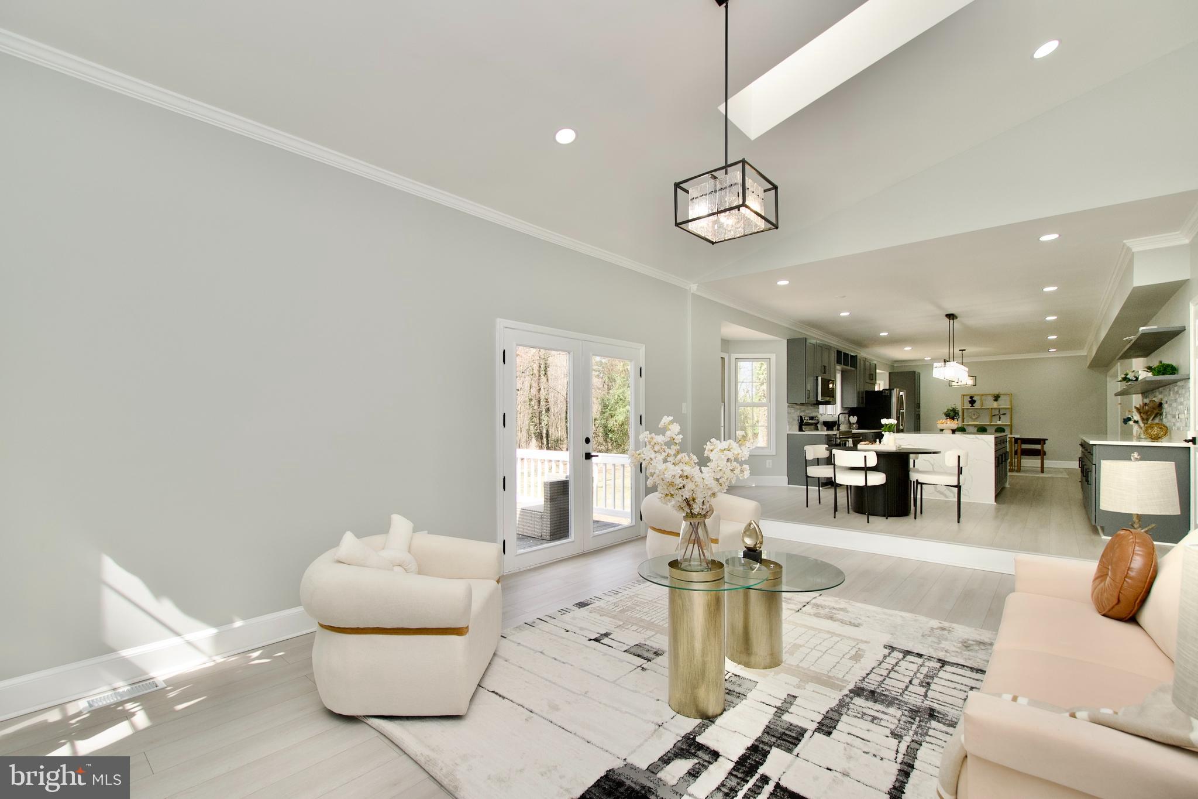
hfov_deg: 100.4
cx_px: 599
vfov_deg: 77.3
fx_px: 499
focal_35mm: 15
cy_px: 400
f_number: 7.1
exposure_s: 1/200
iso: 320
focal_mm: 10
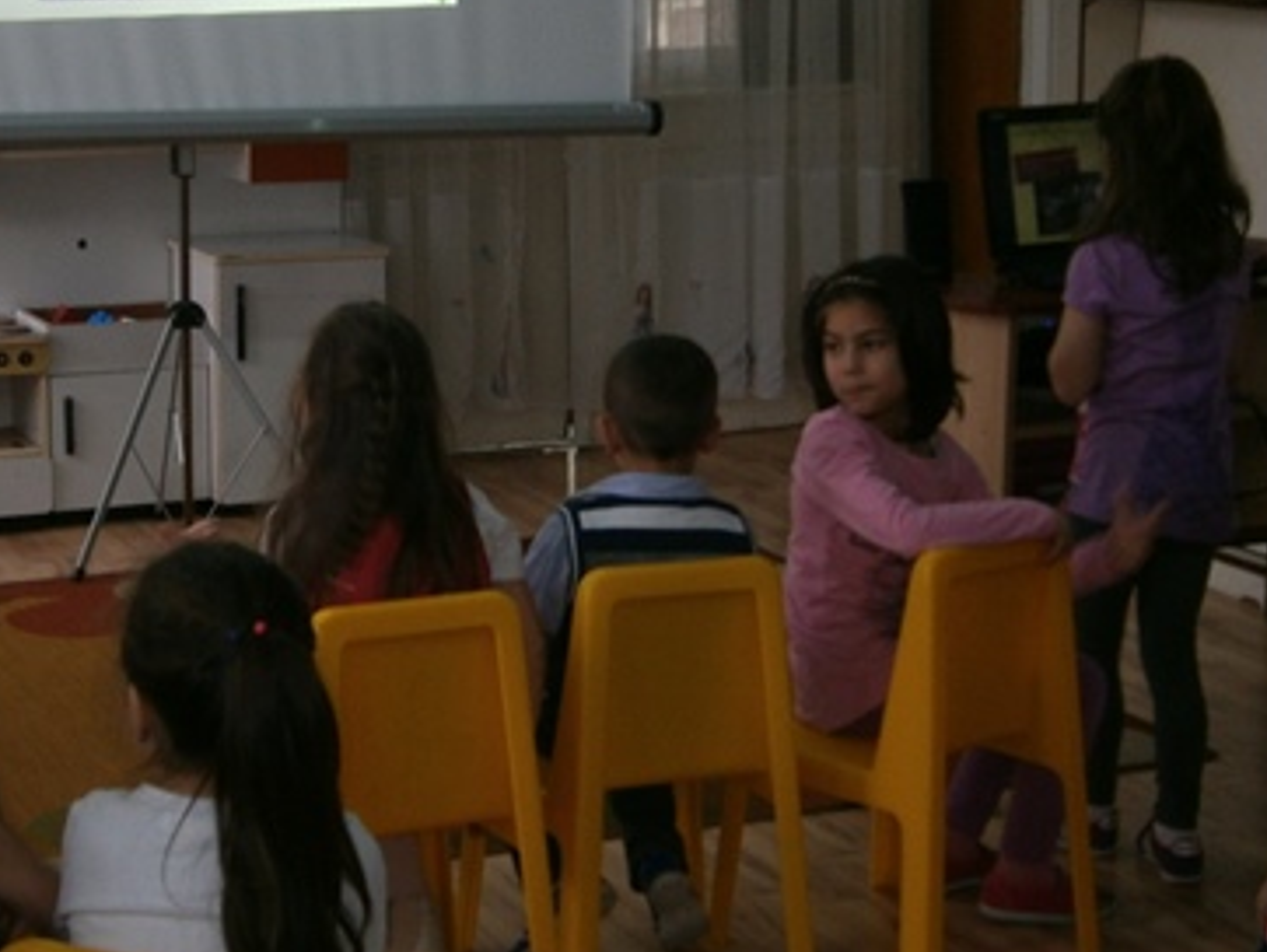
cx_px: 528
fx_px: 3040
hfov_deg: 23.5
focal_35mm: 83
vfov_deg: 17.8
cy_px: 402
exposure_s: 1/40
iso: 125
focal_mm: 8.3
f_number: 3.4
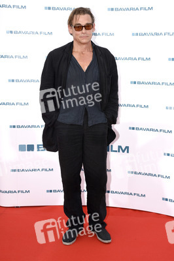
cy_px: 130
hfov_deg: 26.4
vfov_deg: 38.9
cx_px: 87
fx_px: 370
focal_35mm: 51
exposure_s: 1/160
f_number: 5.6
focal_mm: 34
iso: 320
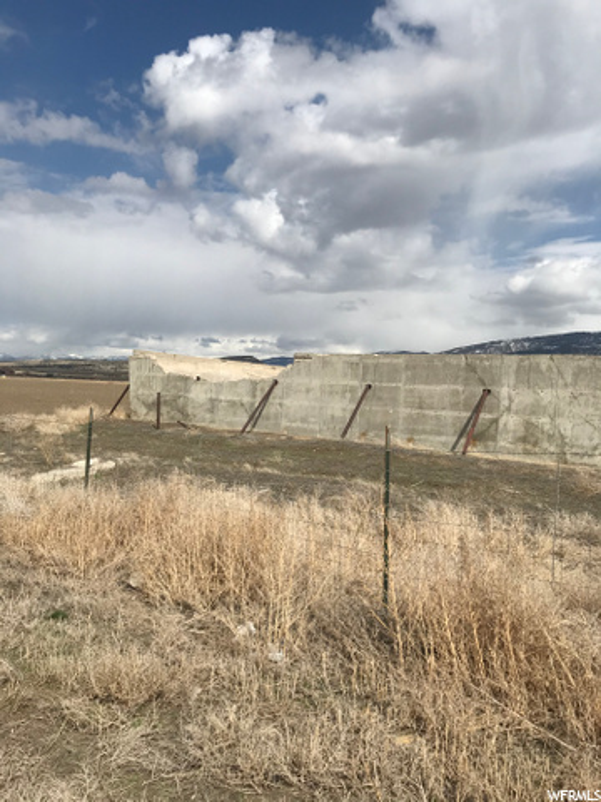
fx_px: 648
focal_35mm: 28
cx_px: 300
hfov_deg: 49.7
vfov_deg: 63.4
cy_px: 401
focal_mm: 3.99
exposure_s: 1/6410
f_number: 1.8
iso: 25
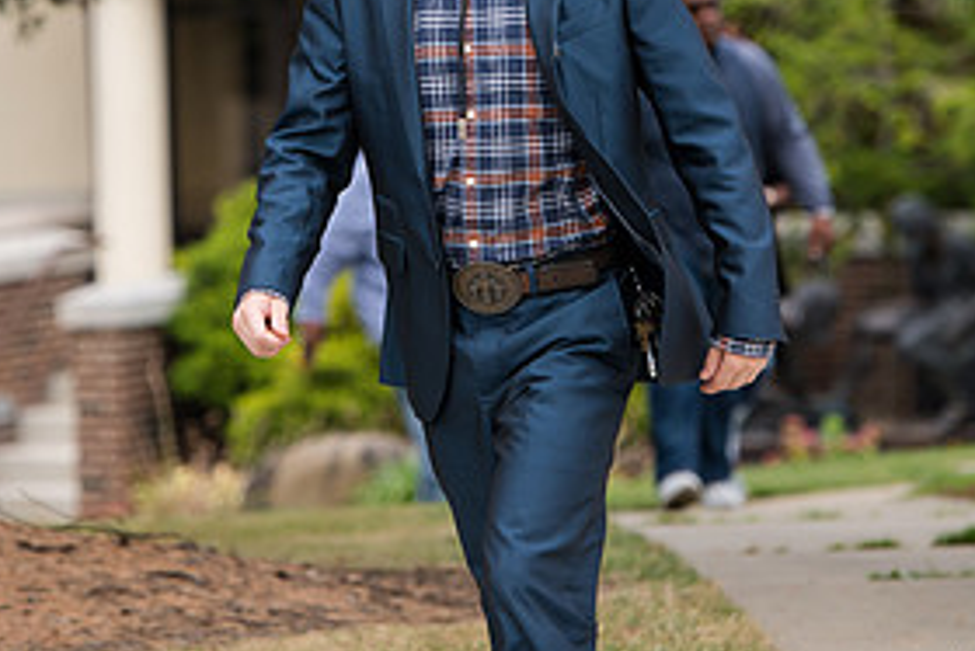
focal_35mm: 321
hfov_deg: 6.4
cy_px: 5
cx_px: 341
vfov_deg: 4.3
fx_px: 8698
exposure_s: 1/400
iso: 200
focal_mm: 155
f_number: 4.5
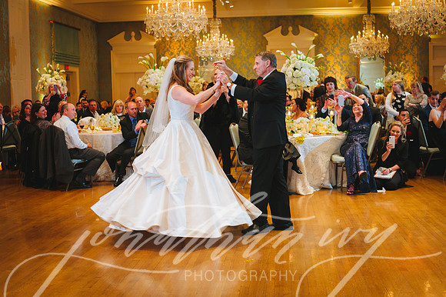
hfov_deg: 44.5
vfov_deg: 30.5
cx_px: 223
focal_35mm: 44
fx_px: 545
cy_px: 148
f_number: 2.8
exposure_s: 1/80
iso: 1250
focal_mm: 44
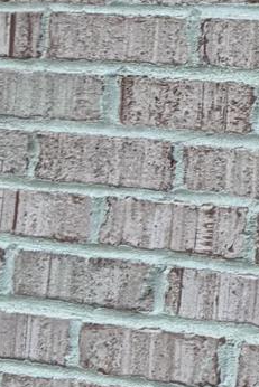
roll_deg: +0.9
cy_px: 142
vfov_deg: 21.0
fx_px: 1046
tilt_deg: +4.8
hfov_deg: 11.1
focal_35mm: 97
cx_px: 678
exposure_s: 1/121
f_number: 2.2
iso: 50
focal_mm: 2.22
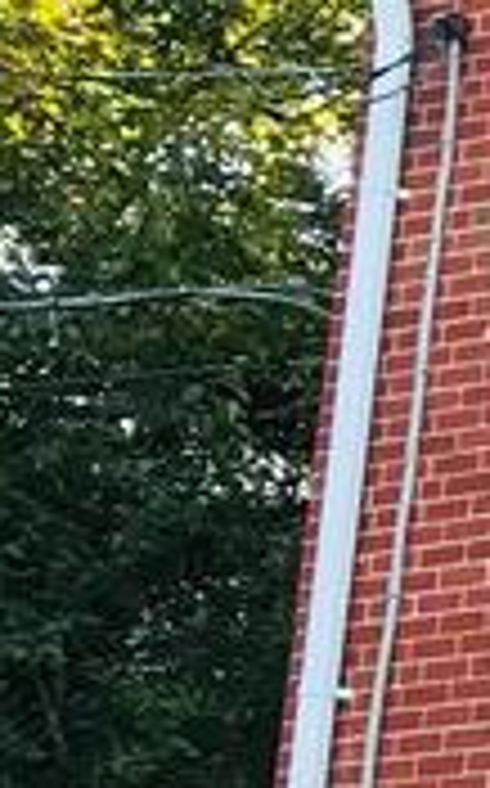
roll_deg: +0.5
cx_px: 2225
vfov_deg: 11.9
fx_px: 3727
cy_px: 788
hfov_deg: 5.9
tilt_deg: +15.3
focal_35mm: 174
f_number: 1.8
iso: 25
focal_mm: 3.99
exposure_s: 1/120
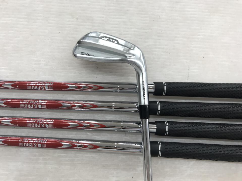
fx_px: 196
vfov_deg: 49.7
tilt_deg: -79.9
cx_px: 121
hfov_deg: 63.4
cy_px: 90
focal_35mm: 28
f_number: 1.8
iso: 32
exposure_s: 1/50
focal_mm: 3.99
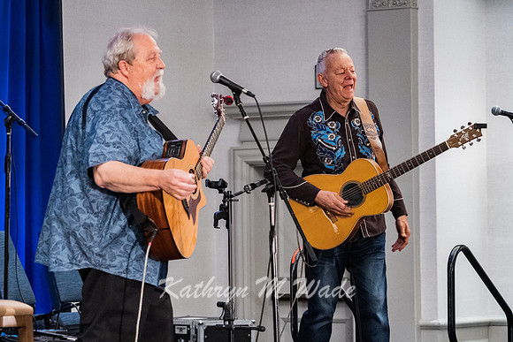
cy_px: 181
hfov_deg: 13.0
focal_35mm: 158
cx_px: 229
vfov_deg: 8.7
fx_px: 2254
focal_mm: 130
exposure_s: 1/250
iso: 12800
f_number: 6.3
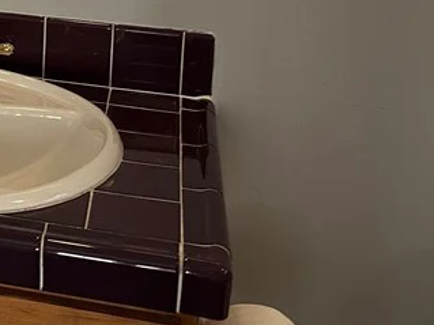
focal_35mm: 77
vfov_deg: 18.0
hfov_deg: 21.4
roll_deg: +0.4
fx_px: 965
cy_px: -84
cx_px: -211
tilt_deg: -8.8
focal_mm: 6.86
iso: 250
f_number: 1.78
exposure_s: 1/60
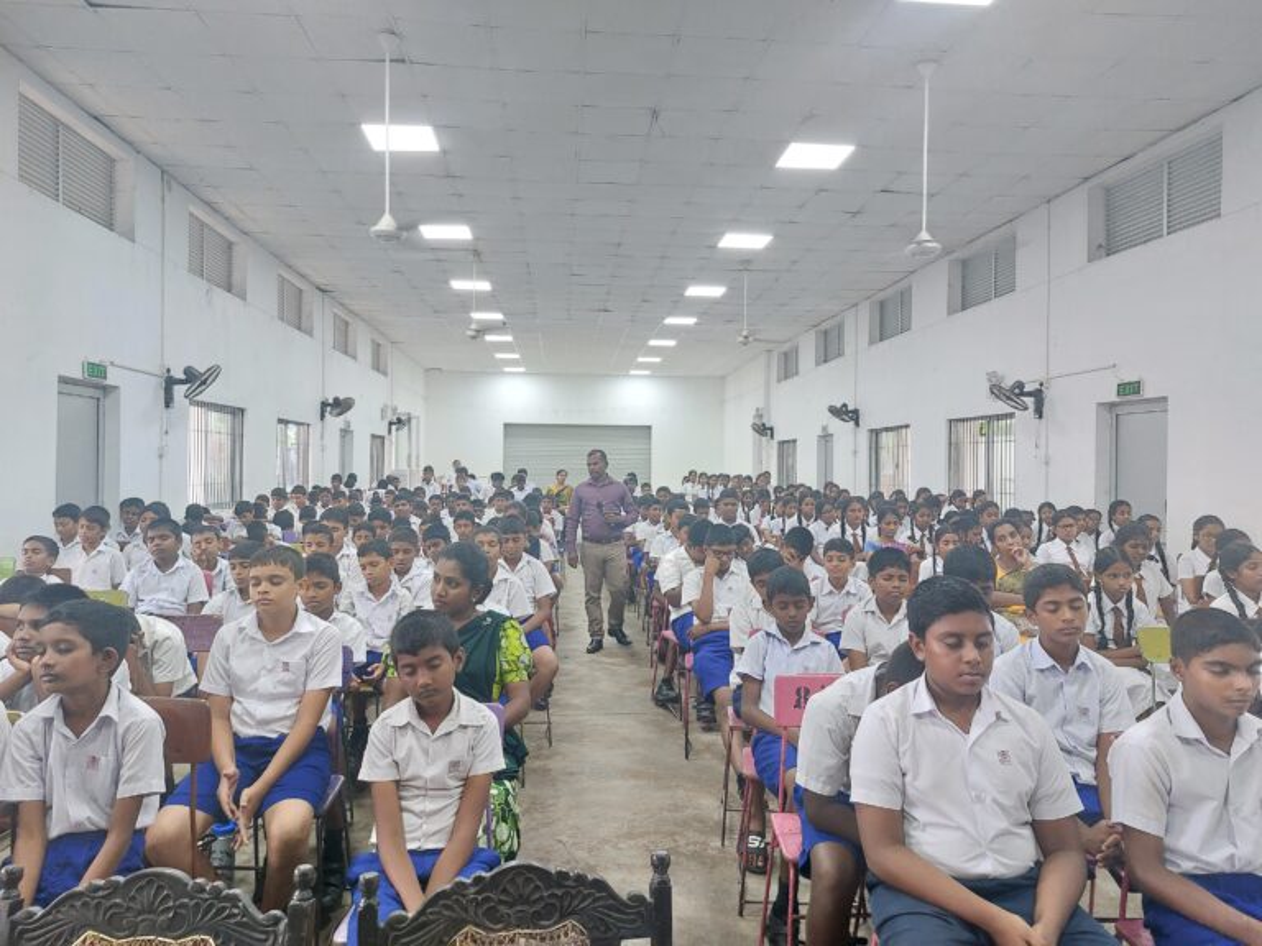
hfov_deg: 69.4
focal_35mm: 25
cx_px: 631
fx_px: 911
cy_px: 473
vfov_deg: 54.9
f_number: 1.8
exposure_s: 1/50
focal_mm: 5.23
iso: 320
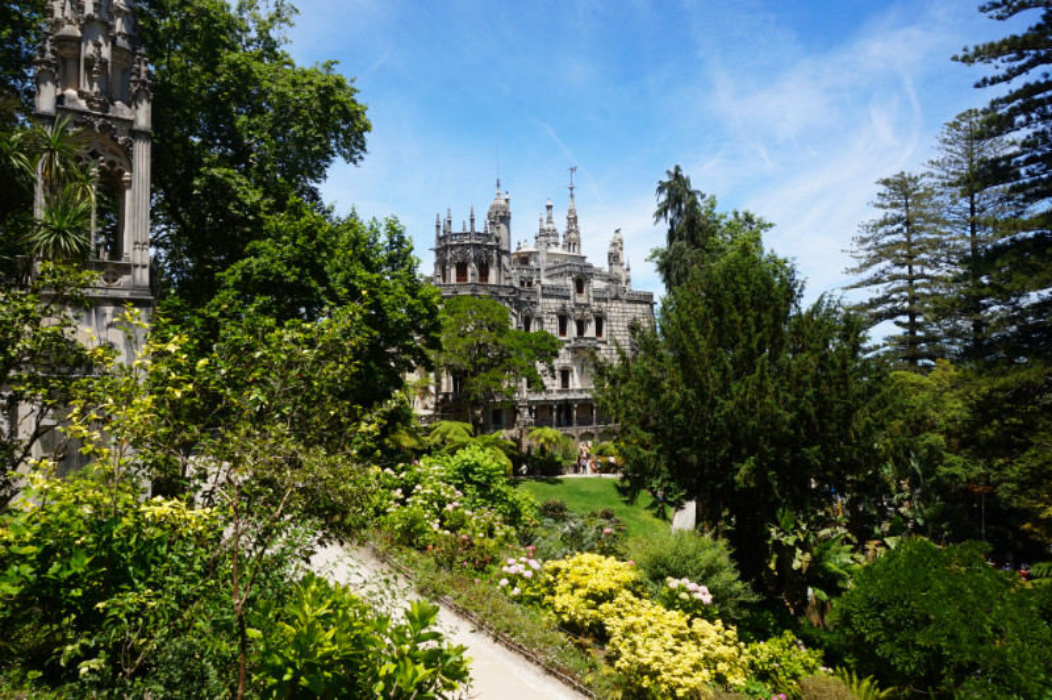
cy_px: 350
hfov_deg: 73.8
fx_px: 701
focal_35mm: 24
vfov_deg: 53.1
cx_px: 526
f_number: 14
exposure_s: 1/80
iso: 100
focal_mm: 16
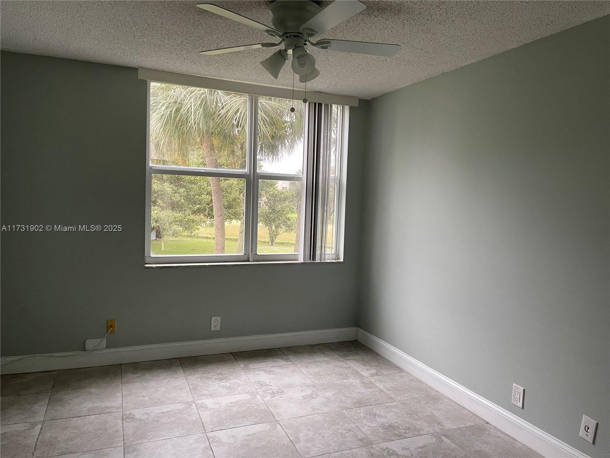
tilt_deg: -2.9
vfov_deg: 54.9
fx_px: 441
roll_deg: -2.5
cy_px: 229
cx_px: 305
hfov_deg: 69.4
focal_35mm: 25
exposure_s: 1/68
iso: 125
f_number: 1.6
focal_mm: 5.1
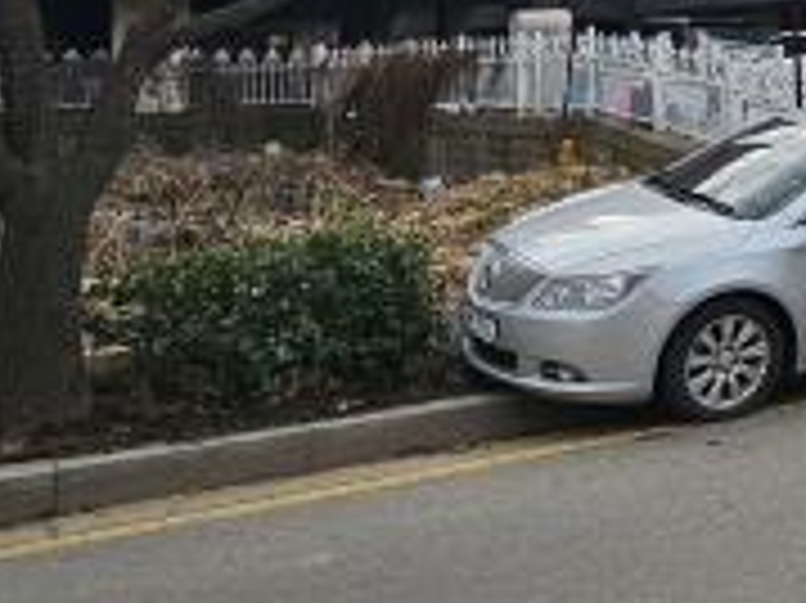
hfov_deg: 27.4
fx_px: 1350
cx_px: 1067
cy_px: -58
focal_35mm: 58
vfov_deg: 23.6
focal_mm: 2.2
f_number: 2.2
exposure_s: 1/1785
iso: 50
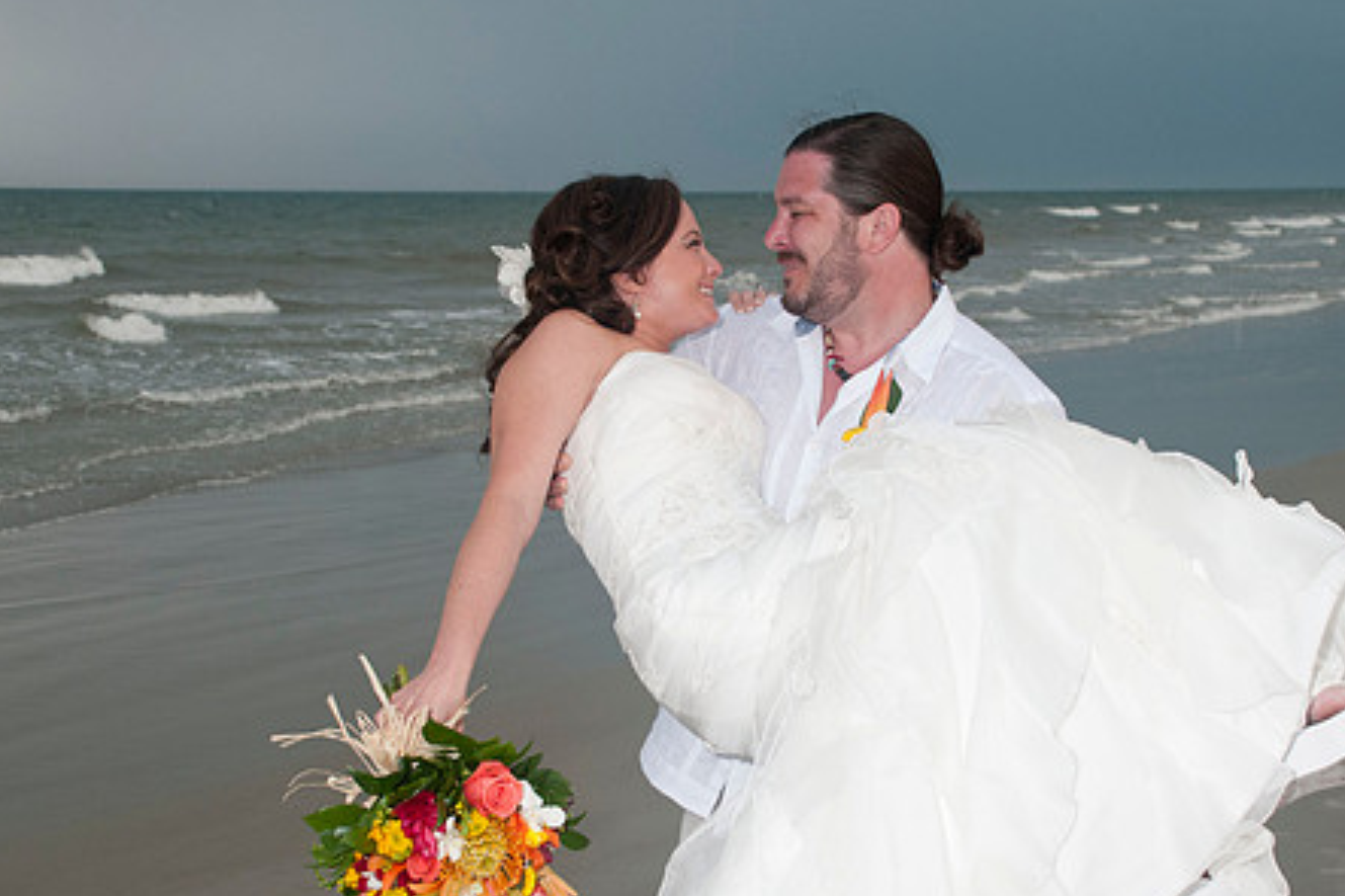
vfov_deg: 21.6
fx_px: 2353
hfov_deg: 31.9
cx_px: 744
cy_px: 478
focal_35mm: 63
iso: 400
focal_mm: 31
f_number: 5.6
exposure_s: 1/125
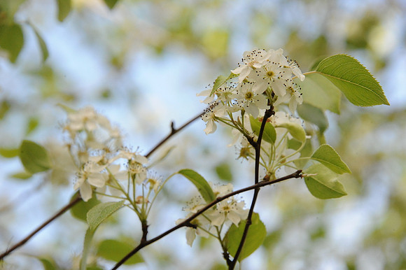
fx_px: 3381
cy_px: 135
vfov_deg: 4.6
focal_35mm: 300
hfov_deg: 6.9
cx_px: 203
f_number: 13
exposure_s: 1/640
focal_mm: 300
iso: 3200
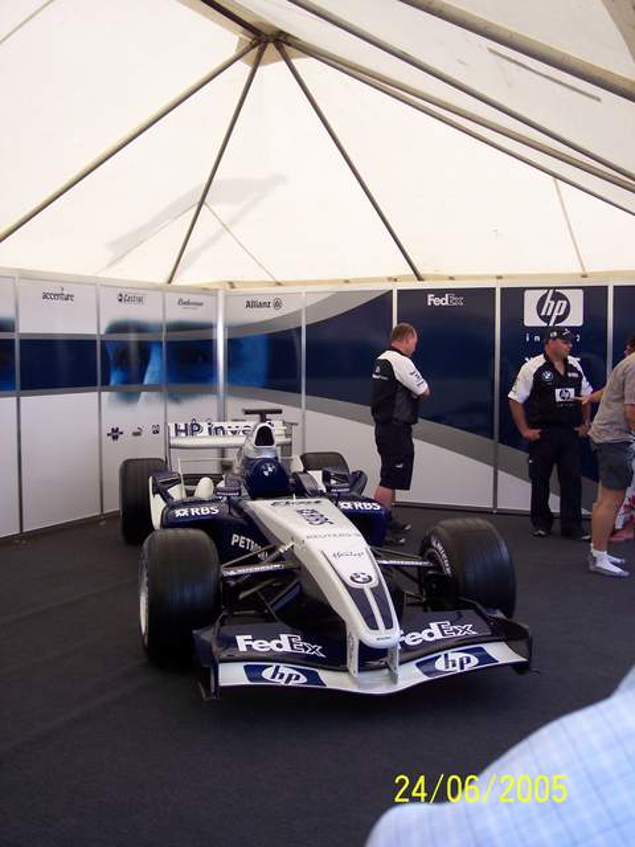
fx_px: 929
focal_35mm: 38
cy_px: 424
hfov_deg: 37.7
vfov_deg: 49.0
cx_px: 318
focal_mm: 8
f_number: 2.8
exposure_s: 1/350
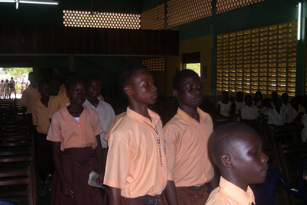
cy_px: 112
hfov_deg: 48.5
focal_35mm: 40
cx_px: 154
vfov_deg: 33.4
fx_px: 341
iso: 100
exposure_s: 1/60
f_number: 2.8
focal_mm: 8
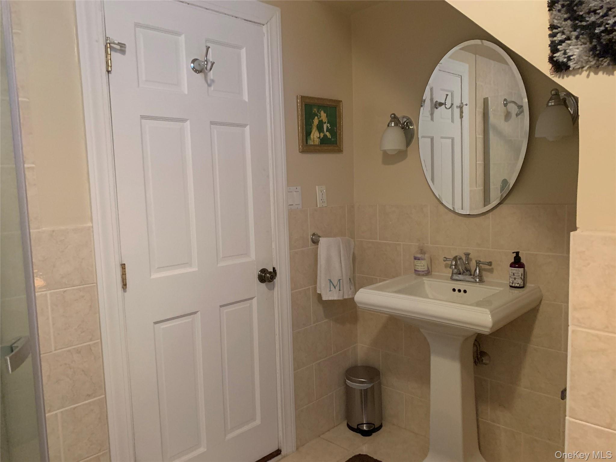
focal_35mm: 26
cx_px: 308
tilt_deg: -5.2
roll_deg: +1.8
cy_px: 231
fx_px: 463
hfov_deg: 67.3
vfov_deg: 53.1
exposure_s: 1/30
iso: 640
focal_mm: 4.25
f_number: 1.8
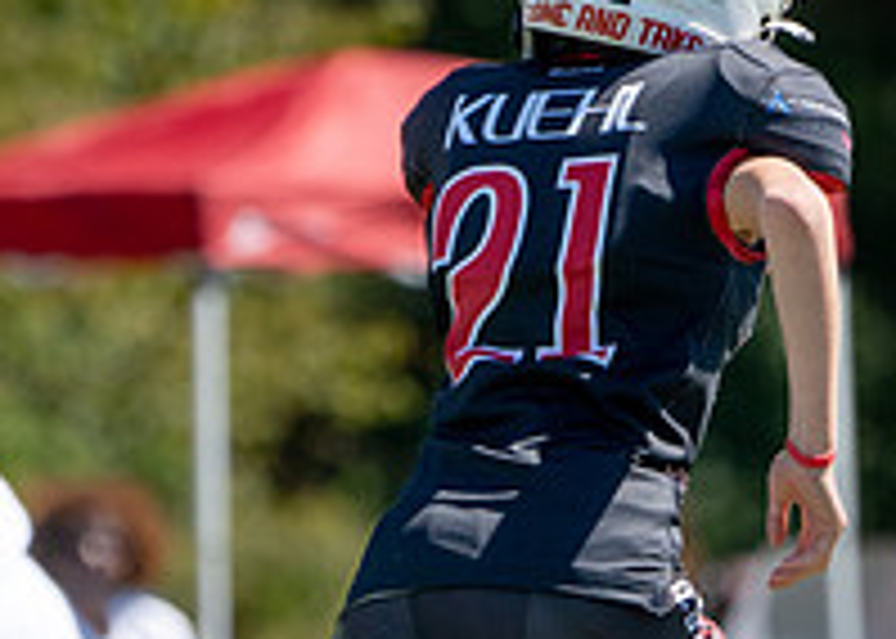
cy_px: 626
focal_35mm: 1193
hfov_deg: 1.7
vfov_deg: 1.2
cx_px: 578
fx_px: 30348
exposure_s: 1/1250
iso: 320
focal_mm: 300
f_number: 5.6
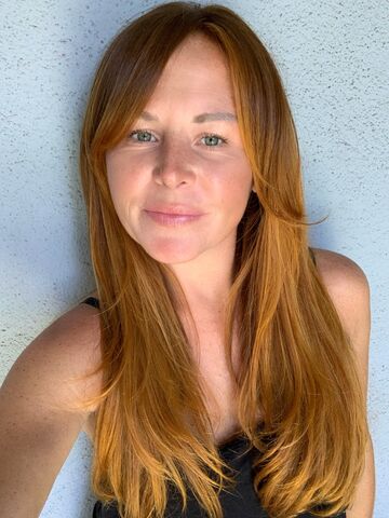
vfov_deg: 56.8
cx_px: 194
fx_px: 479
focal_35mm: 32
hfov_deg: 44.2
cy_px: 259
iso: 64
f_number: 2.2
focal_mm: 2.87
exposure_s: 1/94
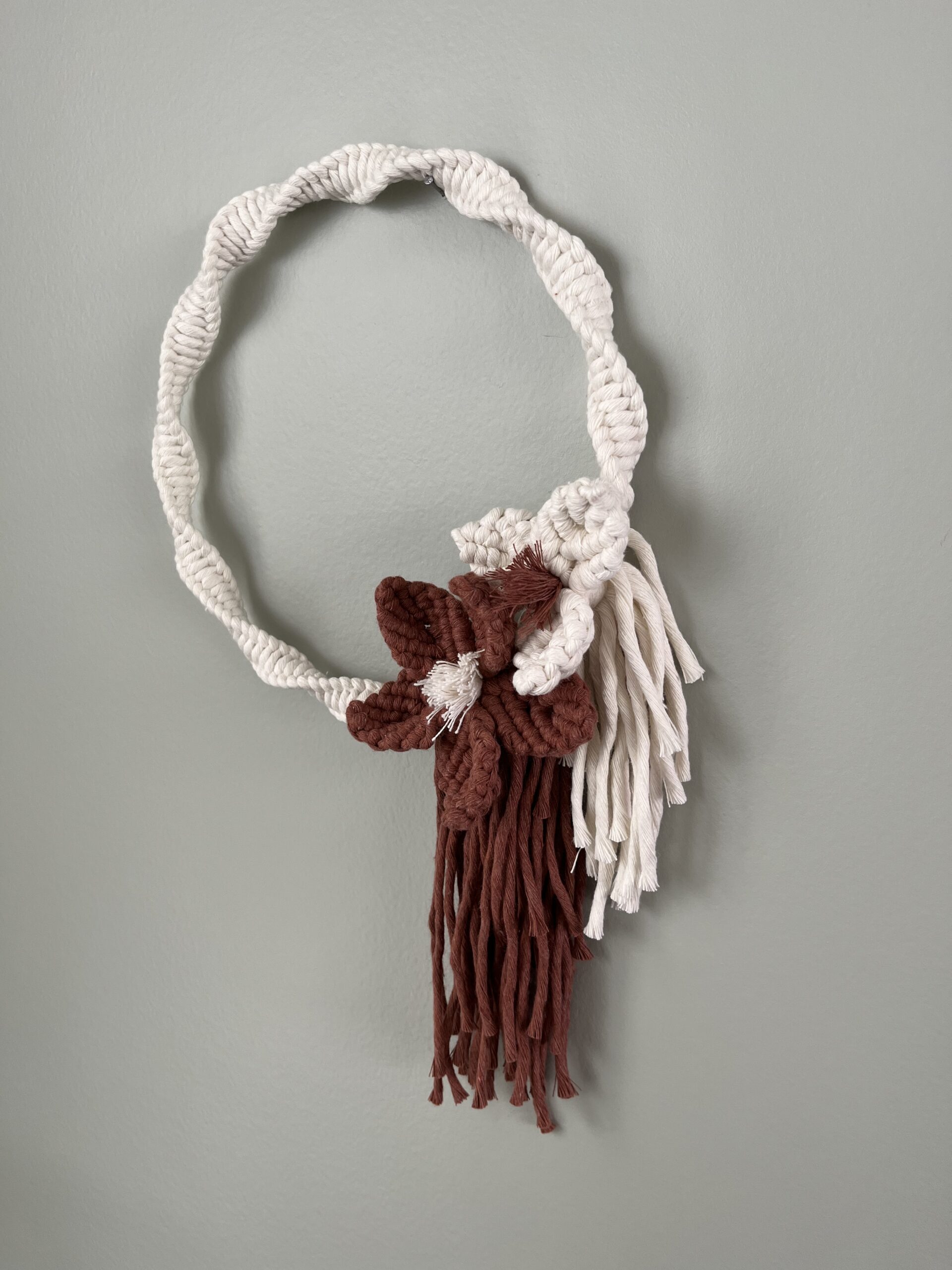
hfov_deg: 53.1
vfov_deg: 67.3
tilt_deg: -10.8
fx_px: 953
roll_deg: +1.5
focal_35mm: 26
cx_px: 476
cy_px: 635
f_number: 1.6
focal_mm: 5.1
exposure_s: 1/100
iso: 80
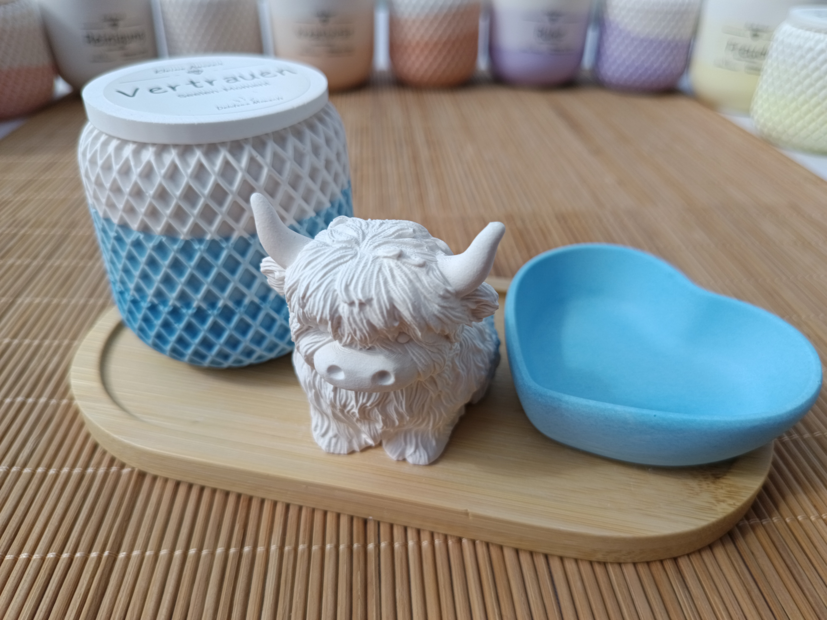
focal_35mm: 24
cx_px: 414
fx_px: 573
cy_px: 310
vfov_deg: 56.8
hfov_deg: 71.6
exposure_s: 1/403
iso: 50
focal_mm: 5.31
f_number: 1.7
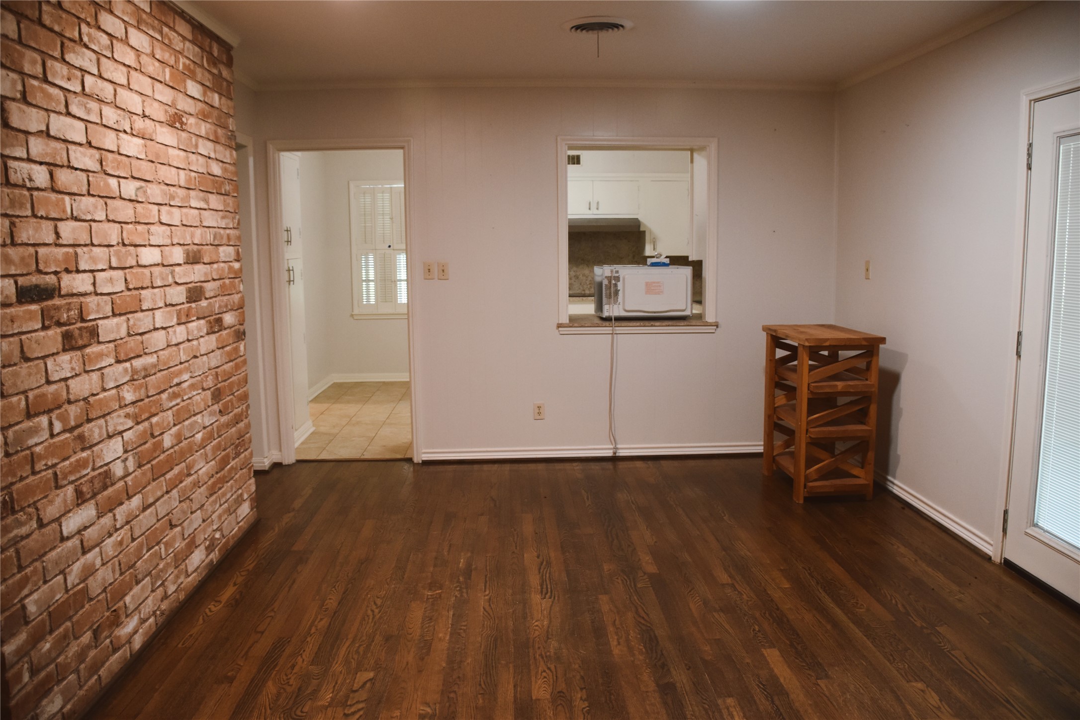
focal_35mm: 27
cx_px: 540
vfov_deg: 47.9
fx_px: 810
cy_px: 360
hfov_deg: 67.4
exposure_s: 1/60
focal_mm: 18
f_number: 3.5
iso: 1250
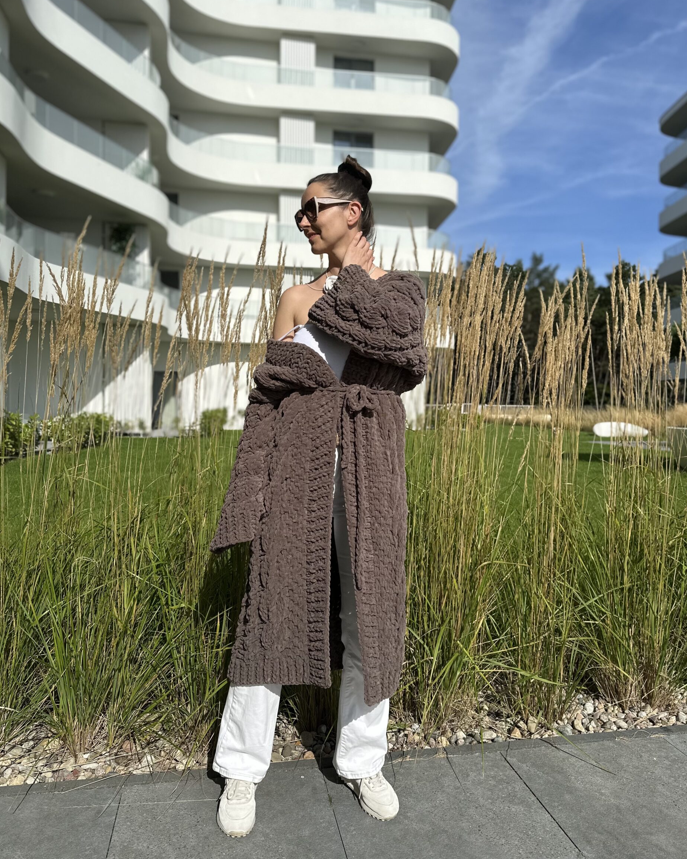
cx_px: 345
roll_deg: -0.7
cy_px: 406
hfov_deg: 54.9
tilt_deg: -1.0
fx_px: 661
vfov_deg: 66.0
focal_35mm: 26
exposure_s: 1/8197
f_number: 1.78
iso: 80
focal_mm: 6.86
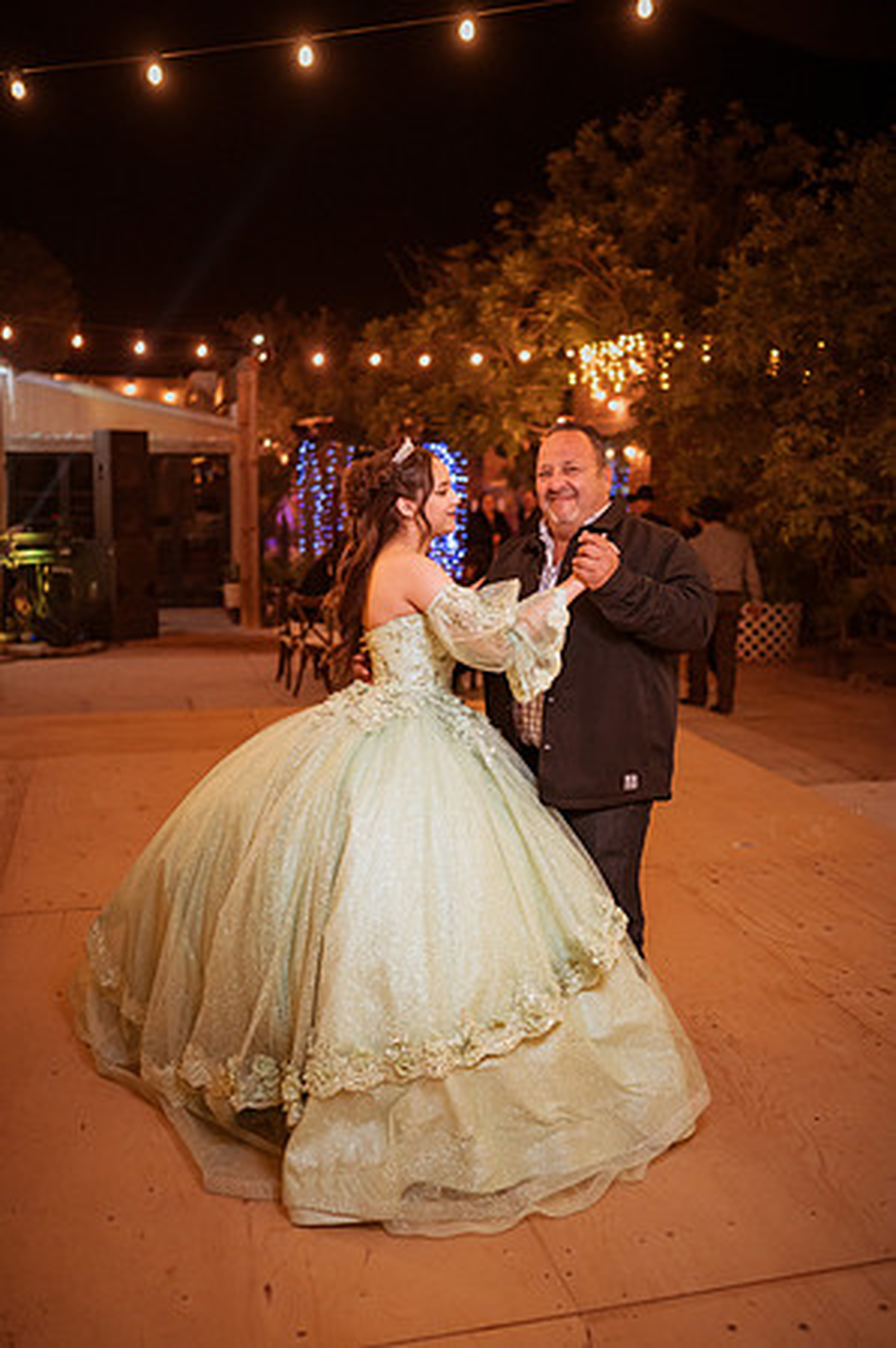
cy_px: 674
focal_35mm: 35
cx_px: 448
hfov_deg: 37.8
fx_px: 1310
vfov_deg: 54.5
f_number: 1.8
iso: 4000
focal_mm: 35
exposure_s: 1/400
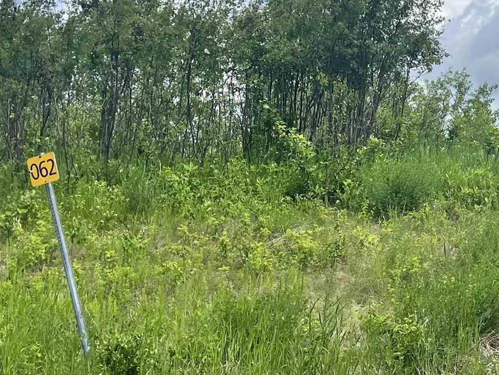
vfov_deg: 18.4
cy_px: 139
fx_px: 1154
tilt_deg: +9.4
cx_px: 491
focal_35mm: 80
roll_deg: +3.5
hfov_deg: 23.5
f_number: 1.5
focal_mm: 5.7
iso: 50
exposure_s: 1/4831
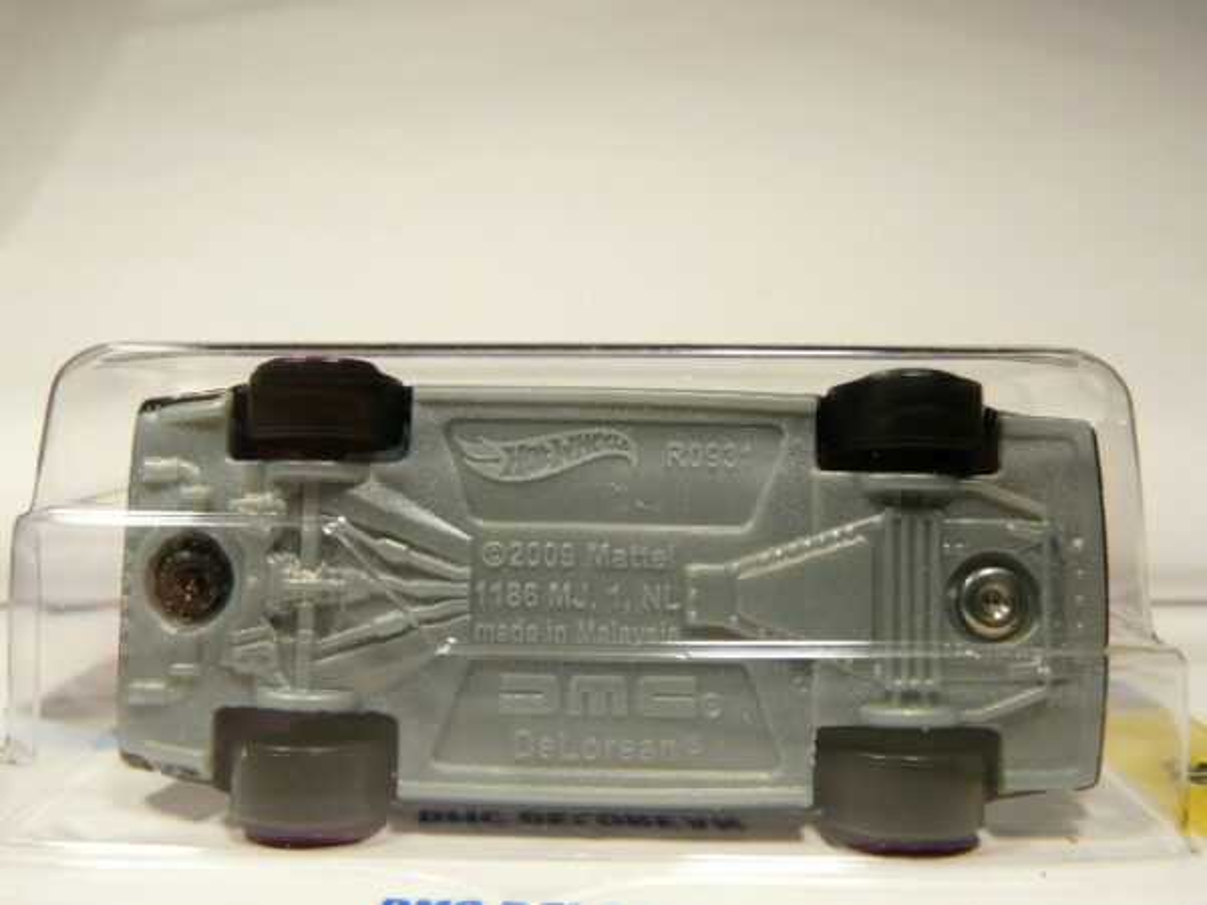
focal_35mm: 35
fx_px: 1220
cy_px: 452
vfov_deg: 40.7
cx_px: 604
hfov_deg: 52.6
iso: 100
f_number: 2.8
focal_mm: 4.6
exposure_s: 1/80
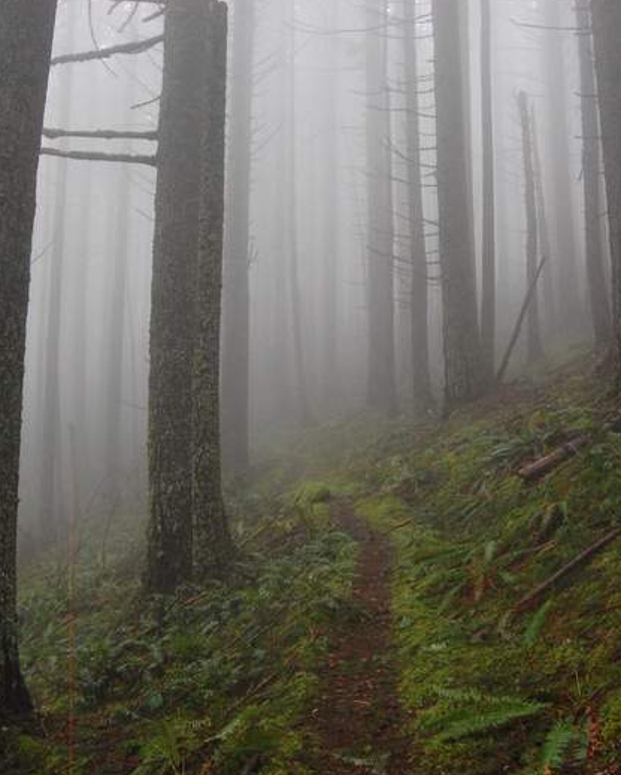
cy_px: 388
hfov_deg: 38.2
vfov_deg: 46.8
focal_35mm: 39
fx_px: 895
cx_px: 282
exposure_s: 1/20
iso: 800
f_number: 7.1
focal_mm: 18
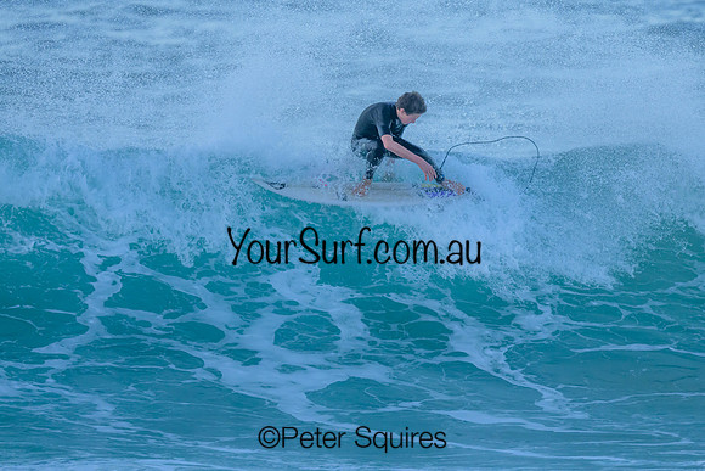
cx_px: 391
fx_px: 18660
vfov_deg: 1.4
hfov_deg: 2.2
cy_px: 199
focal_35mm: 953
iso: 1400
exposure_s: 1/1600
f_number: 6.3
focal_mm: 800
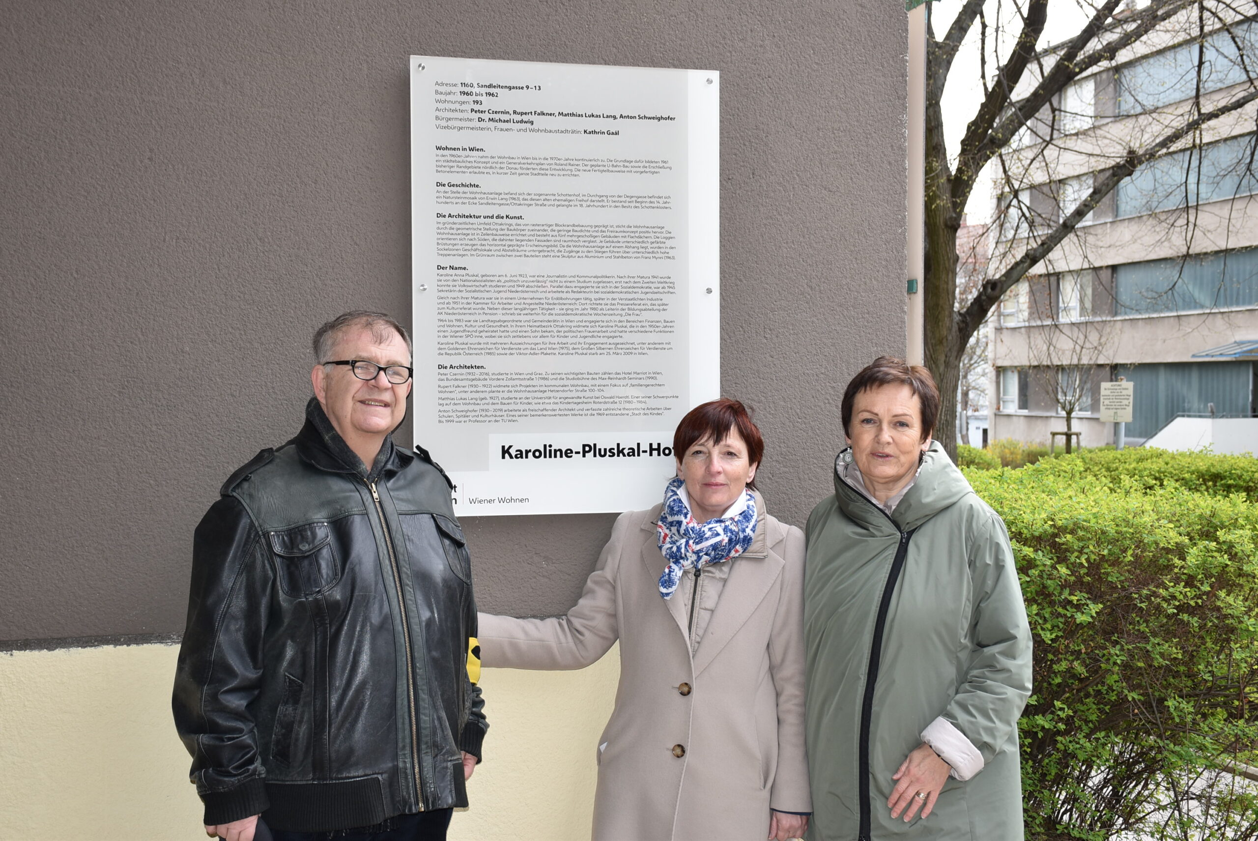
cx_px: 629
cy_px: 420
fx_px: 1679
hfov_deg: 41.1
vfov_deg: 28.1
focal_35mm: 48
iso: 160
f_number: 5.6
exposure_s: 1/125
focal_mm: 32
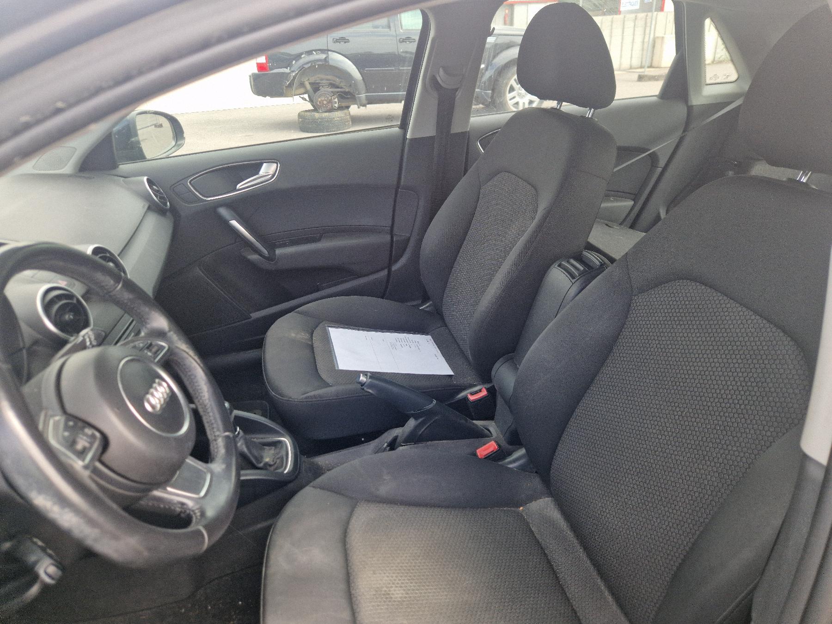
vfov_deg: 58.9
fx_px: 553
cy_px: 312
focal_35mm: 23
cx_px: 416
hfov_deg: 73.9
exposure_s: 1/128
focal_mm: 5.4
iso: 50
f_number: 1.8
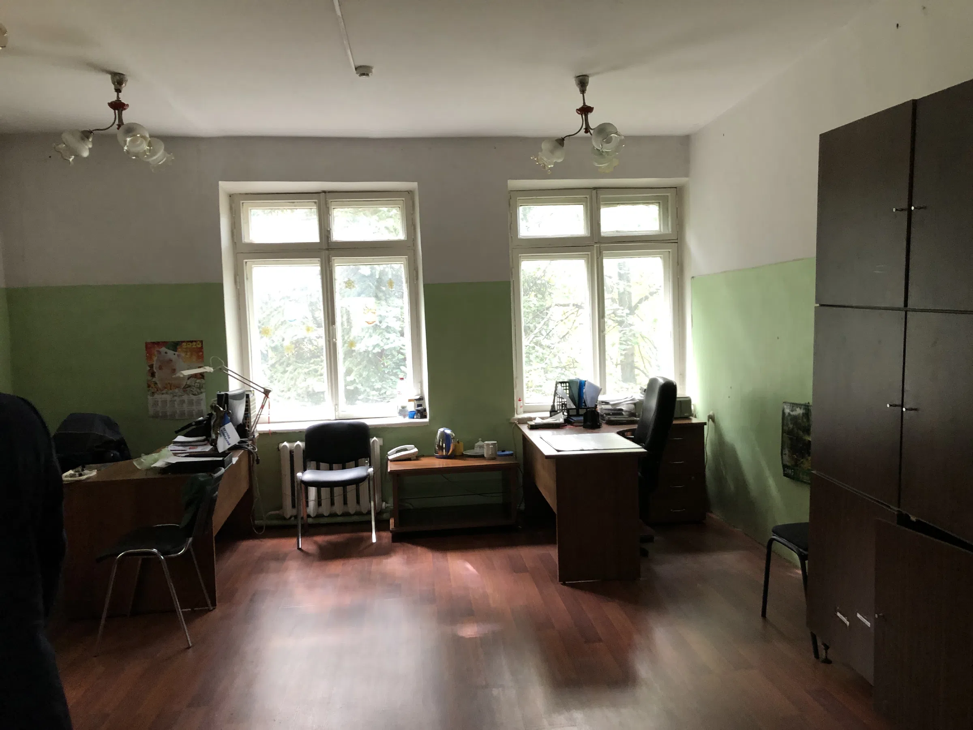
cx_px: 486
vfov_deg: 49.7
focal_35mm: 28
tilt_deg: -3.2
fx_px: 787
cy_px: 365
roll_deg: +2.7
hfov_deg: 63.4
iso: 50
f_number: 1.8
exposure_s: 1/17
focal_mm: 4
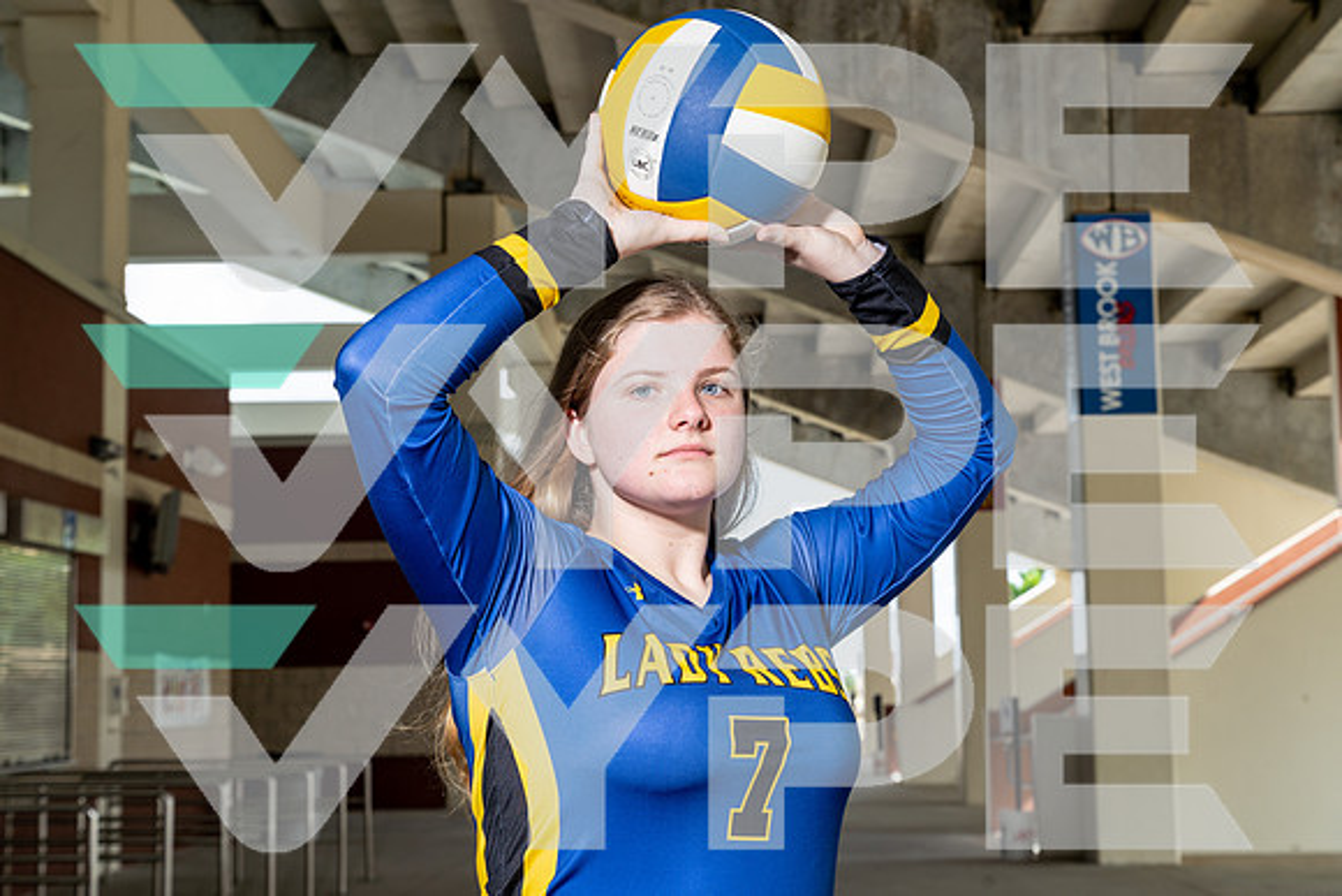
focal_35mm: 57
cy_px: 448
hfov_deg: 35.0
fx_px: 2125
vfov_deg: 23.8
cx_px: 671
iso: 100
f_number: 8
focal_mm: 57
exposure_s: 1/125
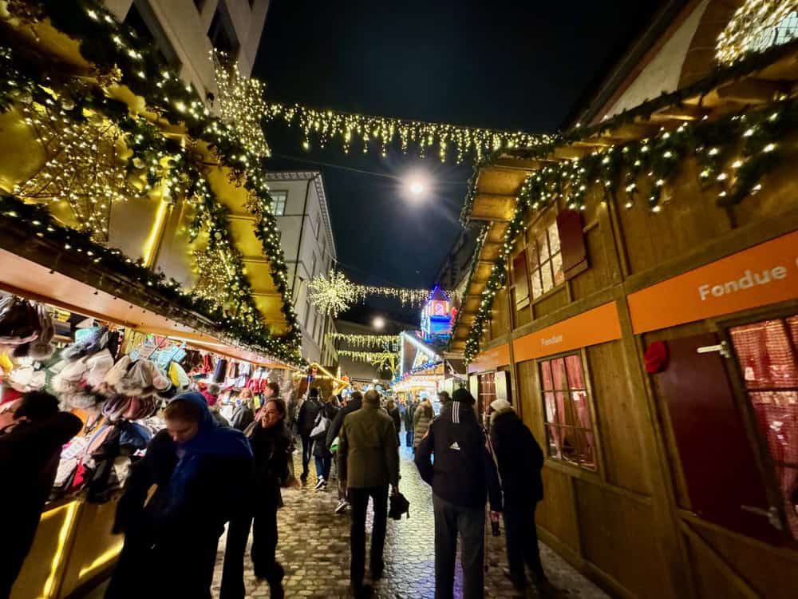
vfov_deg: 85.7
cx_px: 399
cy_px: 300
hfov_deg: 102.1
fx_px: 323
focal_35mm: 14
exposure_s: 1/50
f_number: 2.2
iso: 1000
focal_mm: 2.2
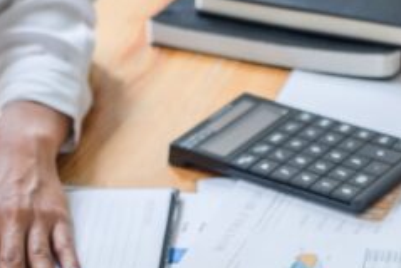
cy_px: 422
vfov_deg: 7.9
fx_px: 1896
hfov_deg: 12.1
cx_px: 248
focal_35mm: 170
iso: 200
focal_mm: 35
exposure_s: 1/80
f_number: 2.8
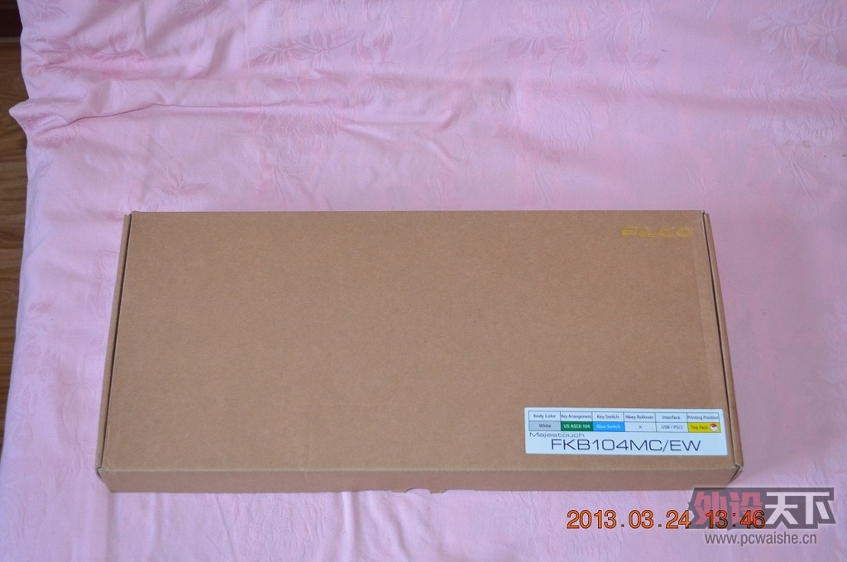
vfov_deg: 28.0
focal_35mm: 48
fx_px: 1127
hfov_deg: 41.2
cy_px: 281
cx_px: 424
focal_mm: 32
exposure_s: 1/60
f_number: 4.8
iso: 1600
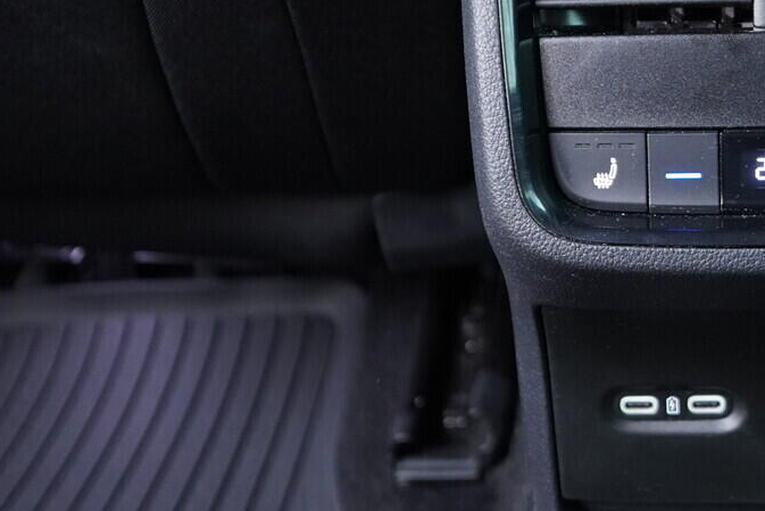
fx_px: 1636
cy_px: 61
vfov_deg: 17.5
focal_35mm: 77
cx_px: 774
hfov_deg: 25.0
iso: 1250
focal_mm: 24
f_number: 2.8
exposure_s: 1/40
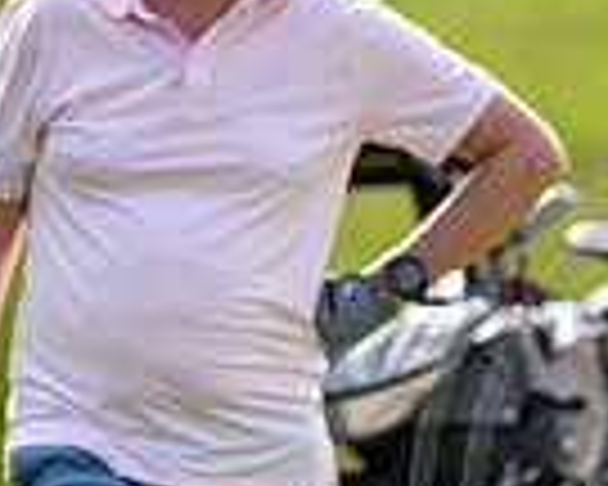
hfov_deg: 1.2
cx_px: 874
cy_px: 524
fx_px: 29061
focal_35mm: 1615
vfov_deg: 1.0
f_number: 4
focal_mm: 400
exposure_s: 1/2000
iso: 500
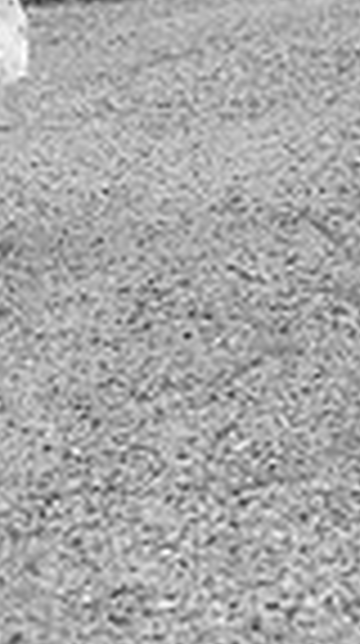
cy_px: 5
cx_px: 14
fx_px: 4771
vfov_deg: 7.7
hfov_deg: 4.3
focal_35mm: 280
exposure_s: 1/250
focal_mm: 85
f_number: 3.5
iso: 250
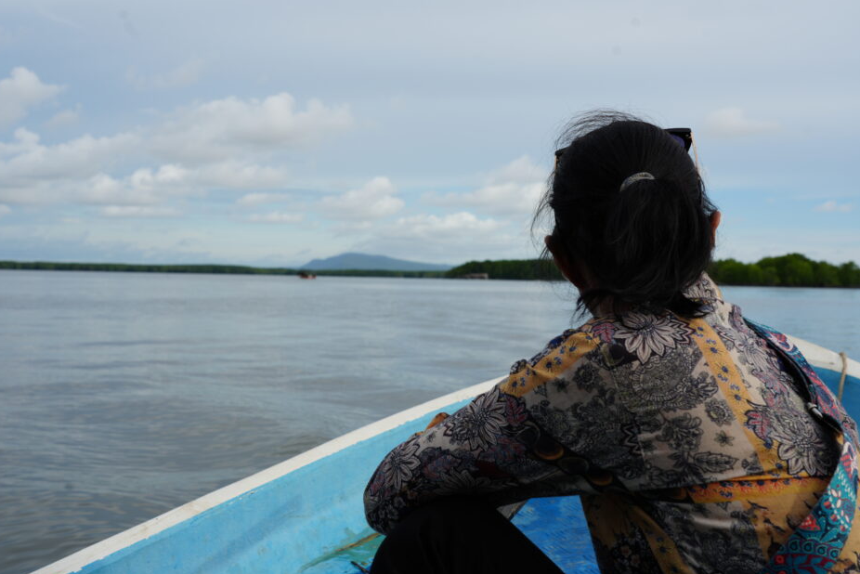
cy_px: 263
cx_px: 406
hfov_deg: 46.4
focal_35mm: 42
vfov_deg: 31.9
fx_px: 1004
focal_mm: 38
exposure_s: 1/125
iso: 100
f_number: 9
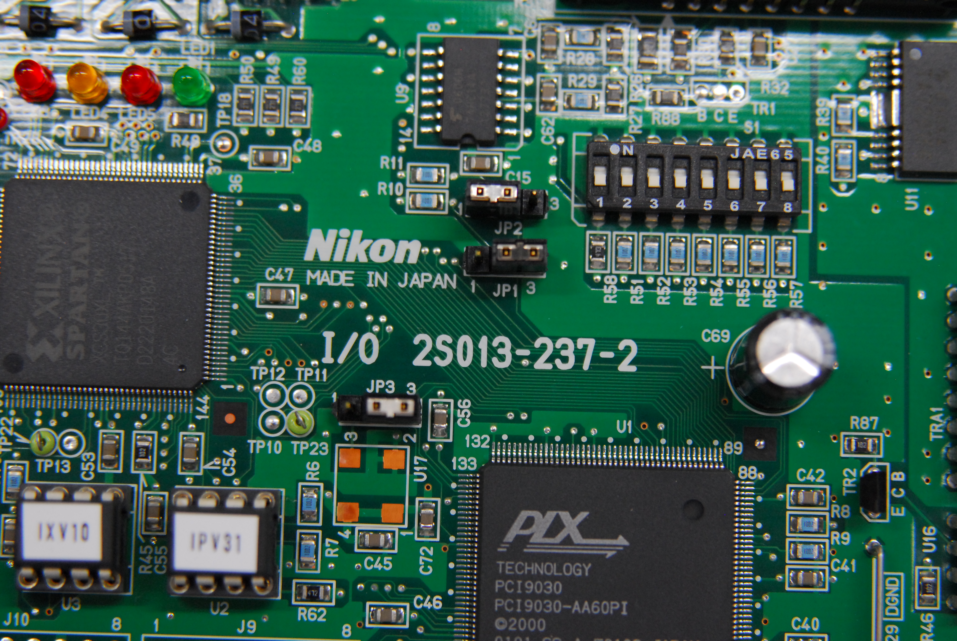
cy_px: 320
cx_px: 478
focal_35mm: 90
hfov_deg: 22.6
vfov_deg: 15.2
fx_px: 2395
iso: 800
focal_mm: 60
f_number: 3.8
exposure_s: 1/125
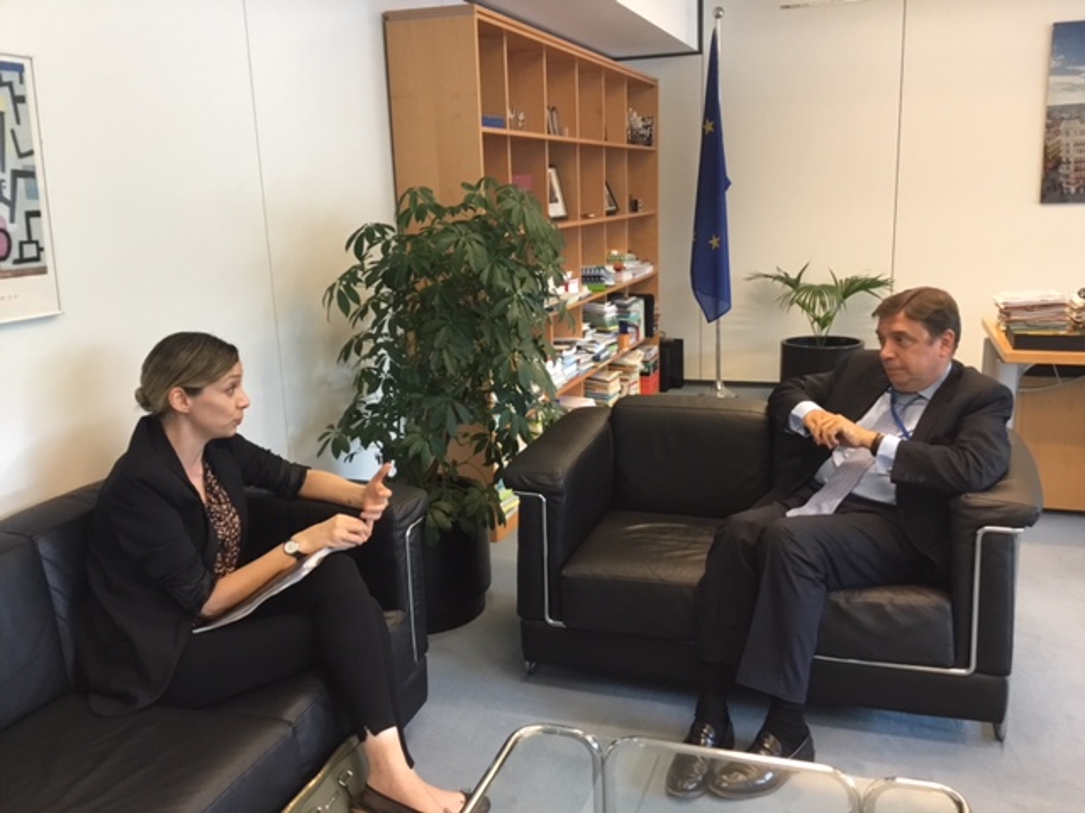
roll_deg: +2.9
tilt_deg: -13.8
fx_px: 972
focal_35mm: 31
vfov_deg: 45.4
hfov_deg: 58.4
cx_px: 542
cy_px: 406
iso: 160
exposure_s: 1/33
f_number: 2.4
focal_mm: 3.3
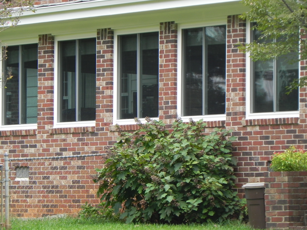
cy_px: 115
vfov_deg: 7.0
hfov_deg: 9.3
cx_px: 154
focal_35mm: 212
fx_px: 1880
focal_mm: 37.7
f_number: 4.5
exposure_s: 1/108
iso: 160
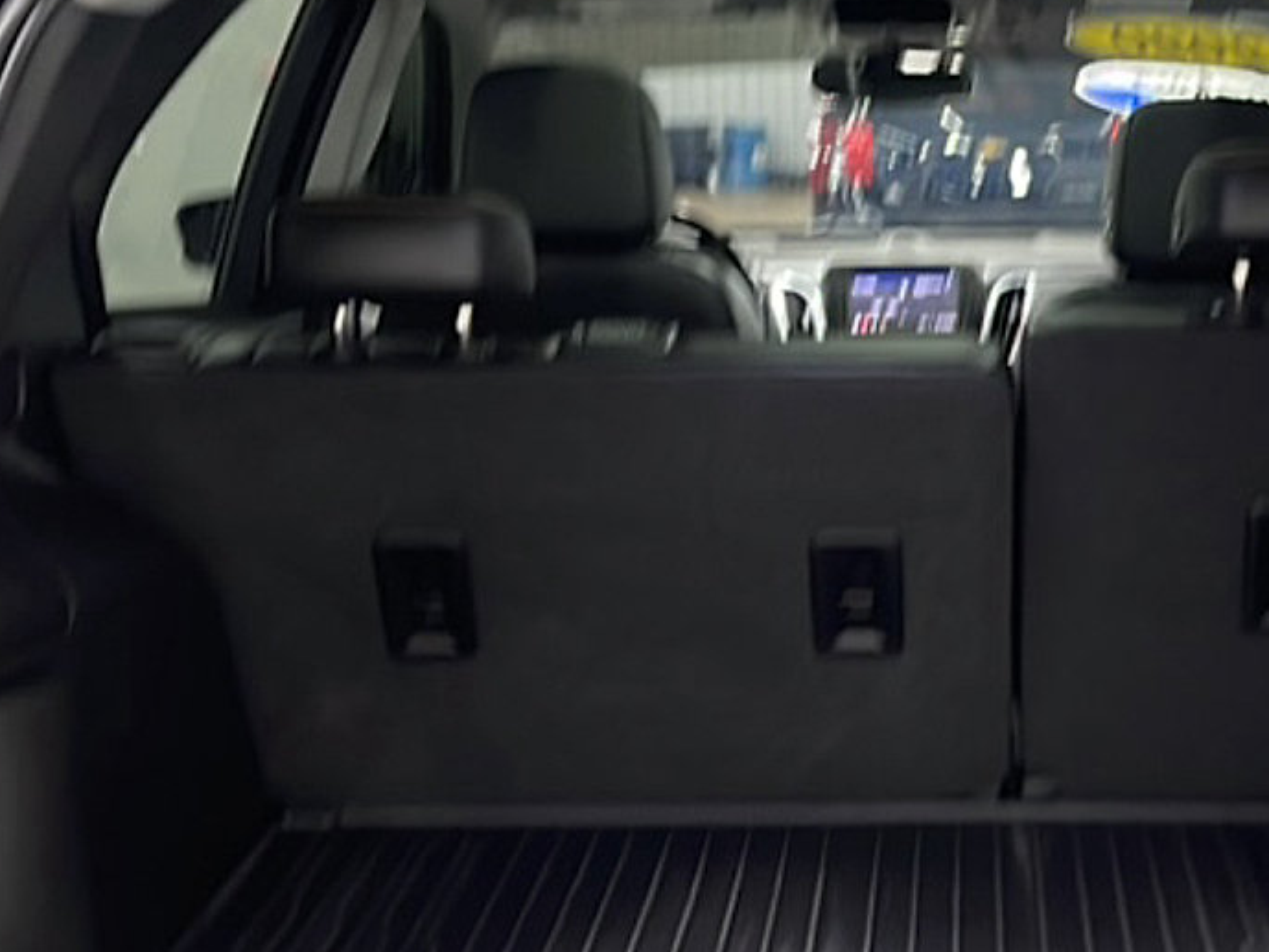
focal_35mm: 65
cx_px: 915
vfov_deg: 22.6
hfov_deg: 29.5
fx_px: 2383
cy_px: 562
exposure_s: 1/40
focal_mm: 5.1
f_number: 1.6
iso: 125
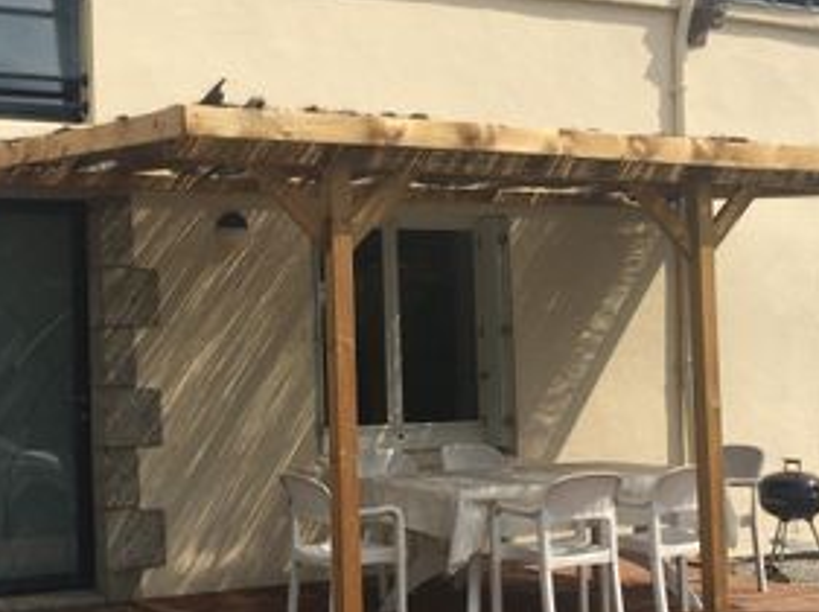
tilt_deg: +2.7
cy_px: 318
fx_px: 1465
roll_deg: +1.0
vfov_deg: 23.6
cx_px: 280
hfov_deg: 31.0
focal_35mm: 62
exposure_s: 1/3425
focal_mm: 4.15
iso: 32
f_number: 2.2
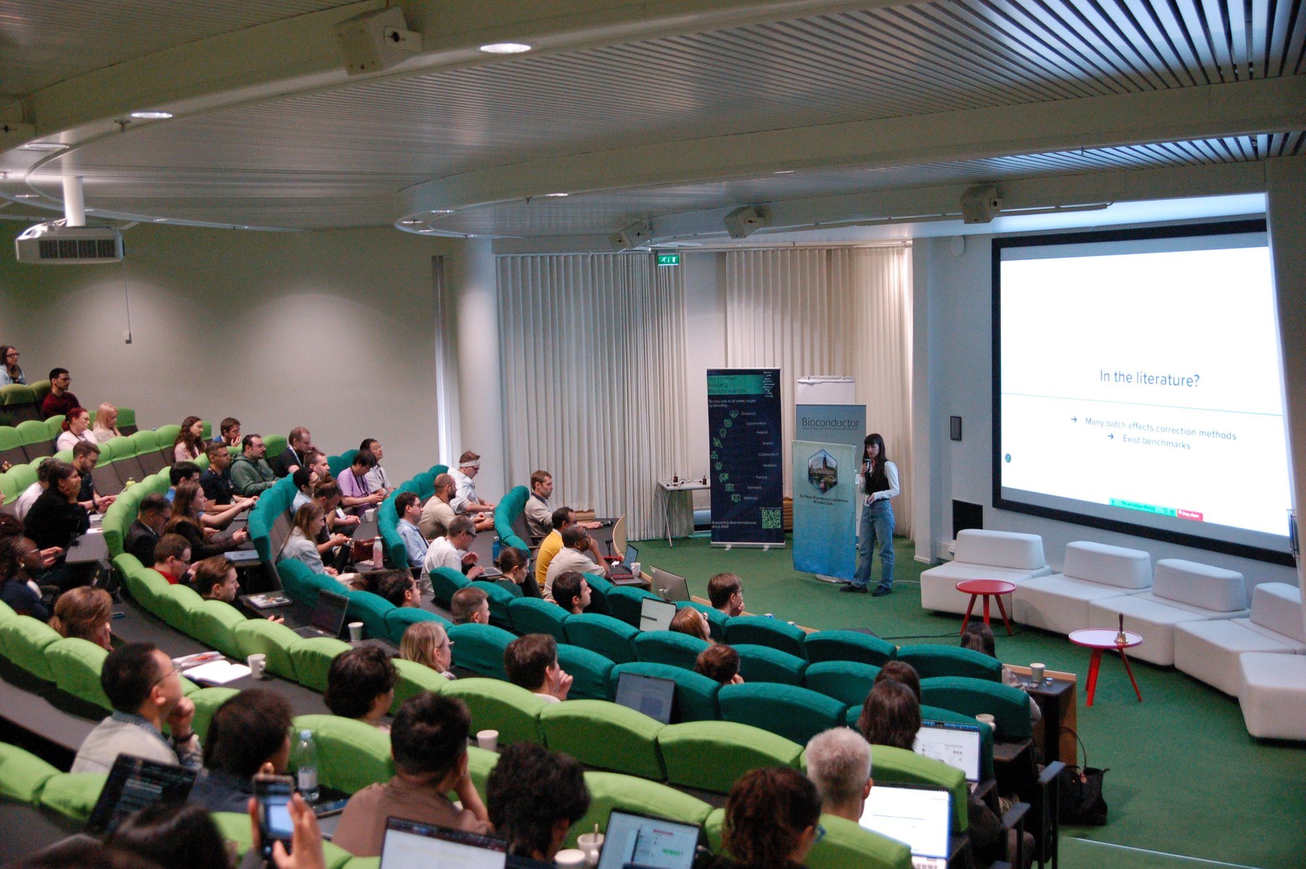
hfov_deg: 49.6
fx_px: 1414
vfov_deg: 34.2
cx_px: 653
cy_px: 434
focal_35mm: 39
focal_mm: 26
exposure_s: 1/125
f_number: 3.5
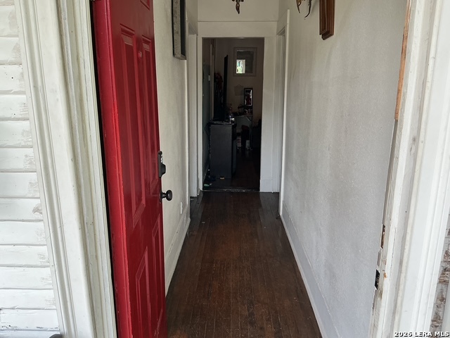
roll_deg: -0.9
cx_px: 225
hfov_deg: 61.7
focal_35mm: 29
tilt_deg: -12.5
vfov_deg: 48.2
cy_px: 169
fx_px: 377
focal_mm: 3
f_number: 1.8
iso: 25
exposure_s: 1/120
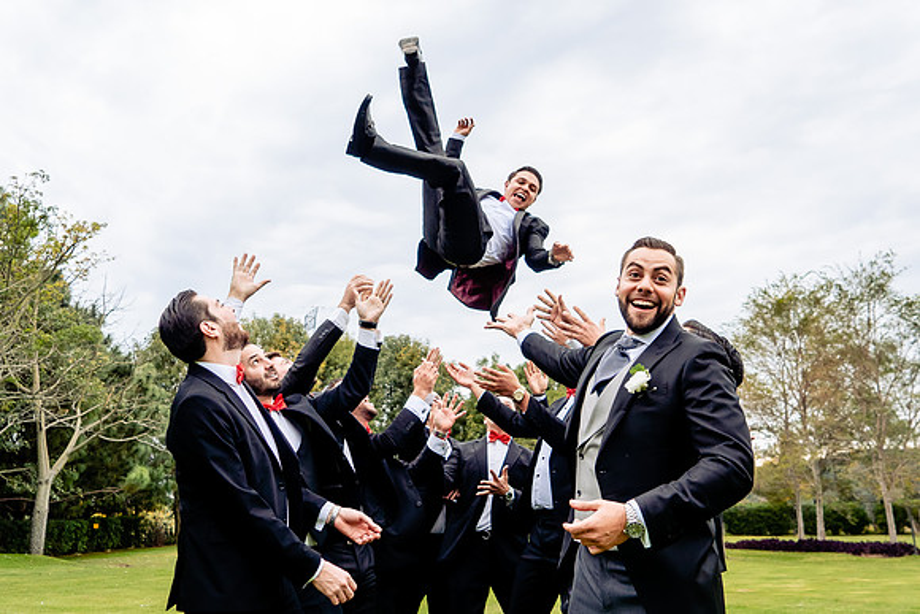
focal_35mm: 35
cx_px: 467
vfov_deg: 38.1
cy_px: 260
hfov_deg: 54.8
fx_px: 887
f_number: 4
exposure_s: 1/640
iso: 800
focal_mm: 24
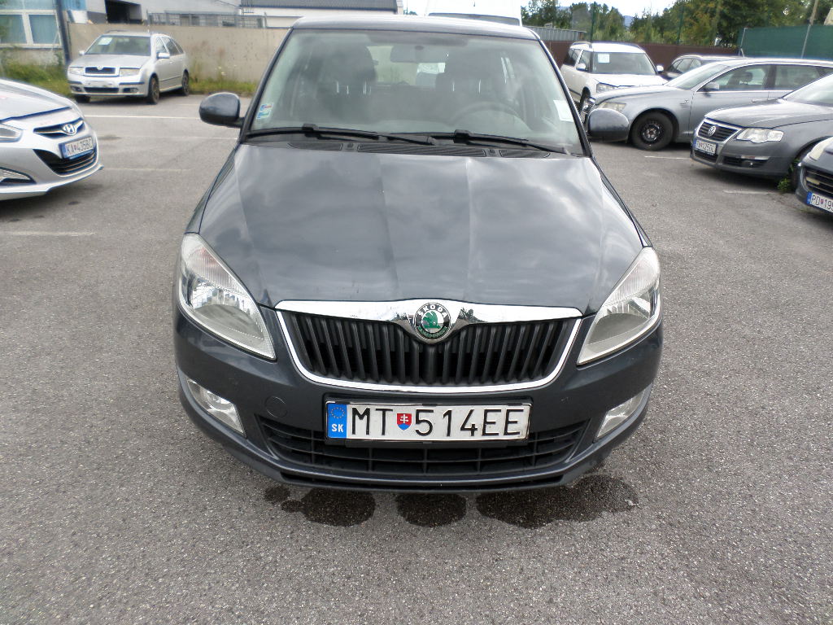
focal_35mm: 25
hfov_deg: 69.4
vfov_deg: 54.9
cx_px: 416
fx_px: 602
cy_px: 312
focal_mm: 4.5
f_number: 2.5
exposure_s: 1/500
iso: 80
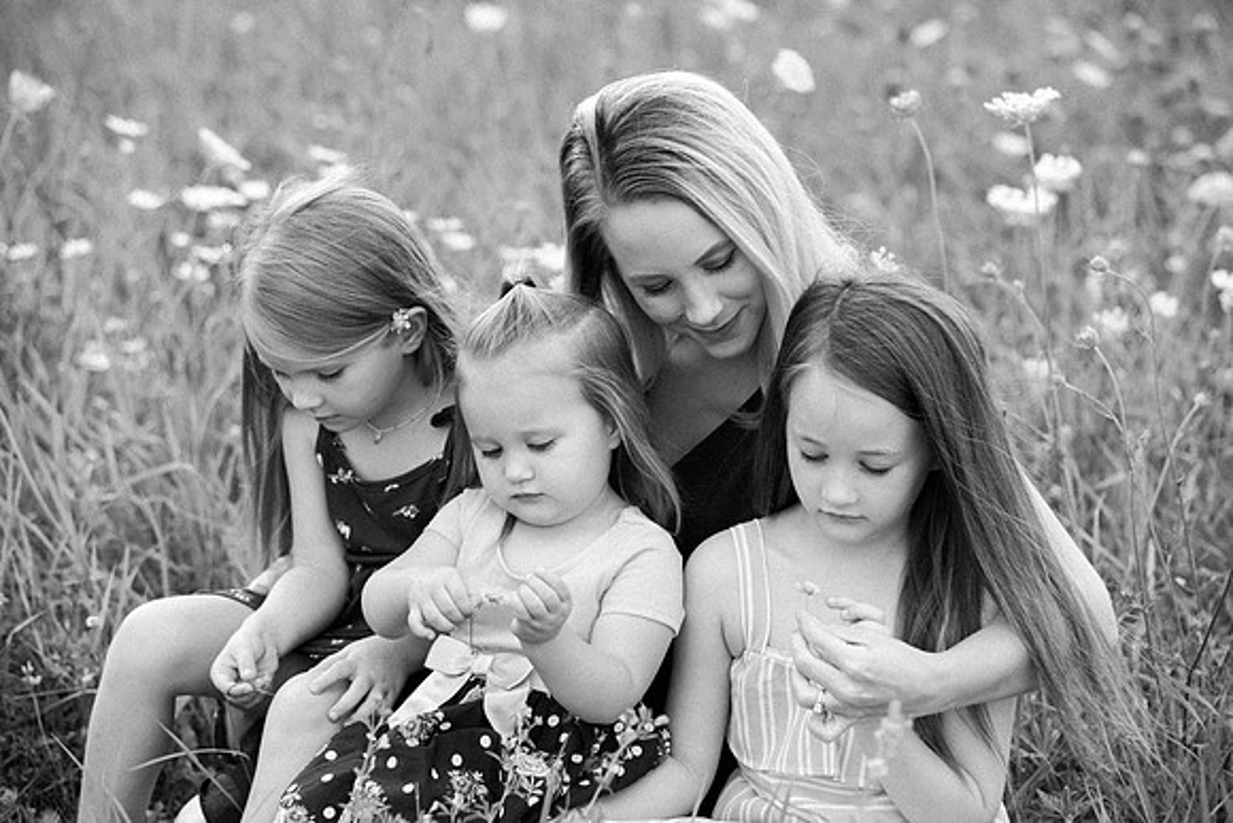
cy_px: 412
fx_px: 4179
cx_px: 616
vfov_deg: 11.2
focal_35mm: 122
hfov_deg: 16.8
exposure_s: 1/800
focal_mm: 122
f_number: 4.5
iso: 250
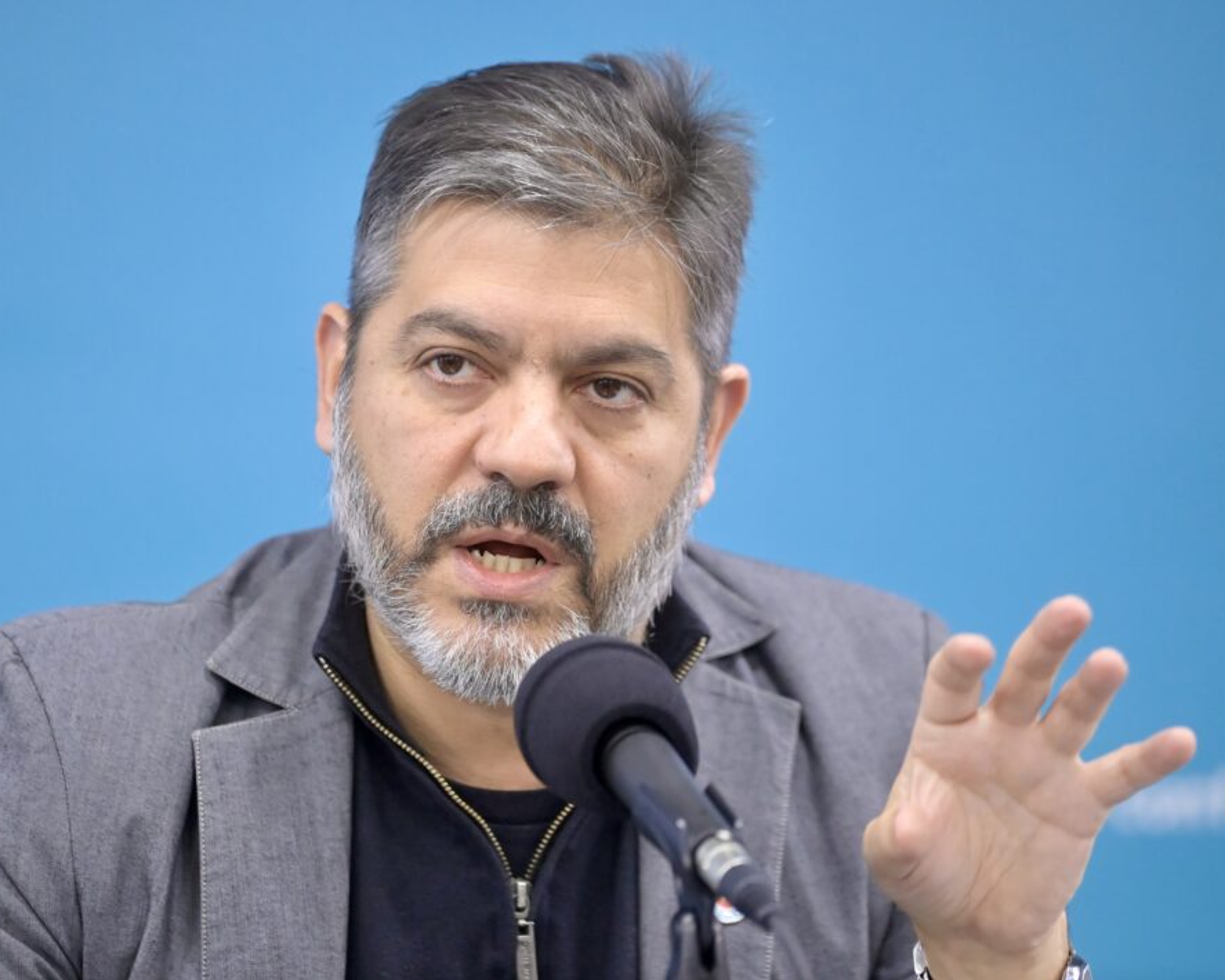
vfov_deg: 7.4
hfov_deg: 9.2
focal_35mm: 209
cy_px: 490
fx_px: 7579
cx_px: 541
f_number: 2.8
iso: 5000
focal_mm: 185
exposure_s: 1/320
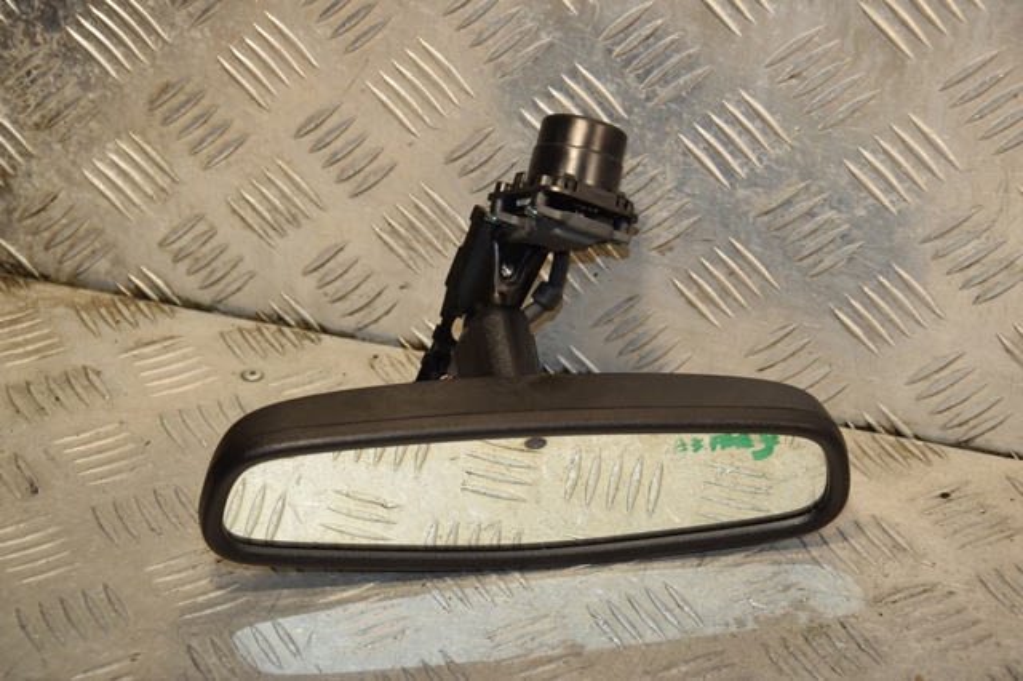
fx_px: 2982
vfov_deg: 13.0
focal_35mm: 105
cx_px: 512
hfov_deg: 19.5
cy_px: 340
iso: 800
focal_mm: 70
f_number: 6.3
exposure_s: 1/200
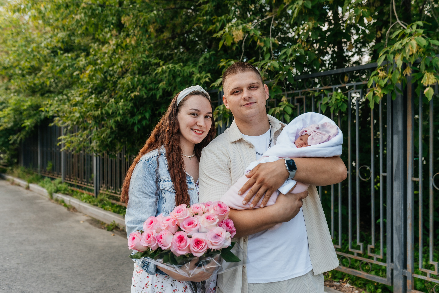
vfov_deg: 37.9
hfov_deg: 54.4
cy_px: 146
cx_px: 220
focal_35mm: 35
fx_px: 427
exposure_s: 1/160
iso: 200
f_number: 4.5
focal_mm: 35
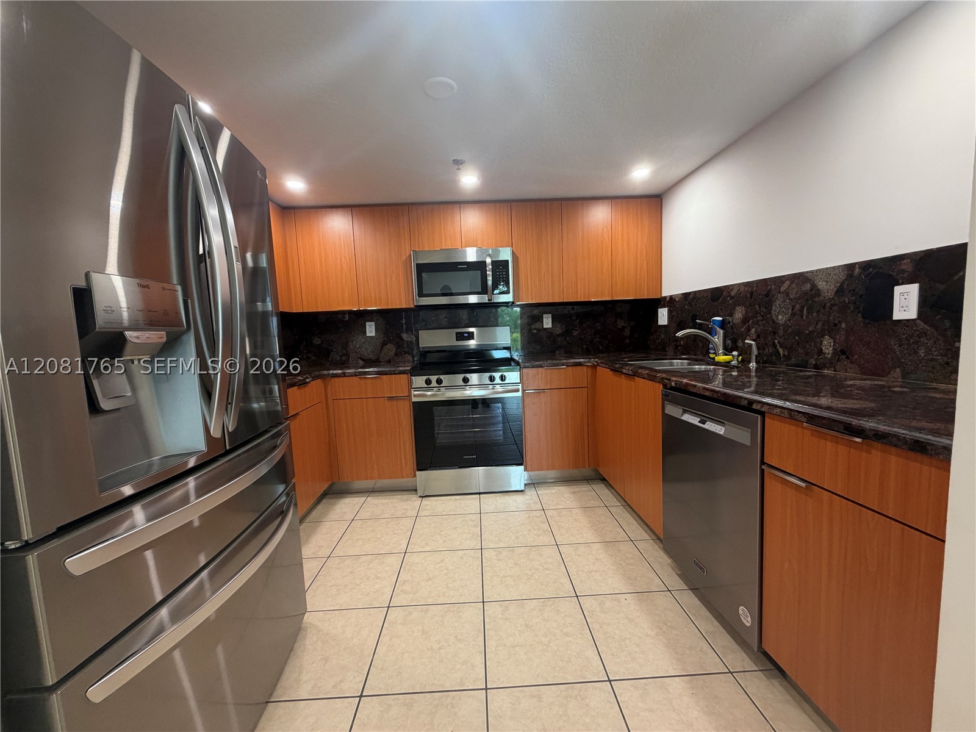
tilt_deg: -4.9
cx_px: 488
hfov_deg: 102.1
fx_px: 395
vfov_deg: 85.7
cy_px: 366
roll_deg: +2.8
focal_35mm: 14
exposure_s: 1/60
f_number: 2.2
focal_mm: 2.22
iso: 160
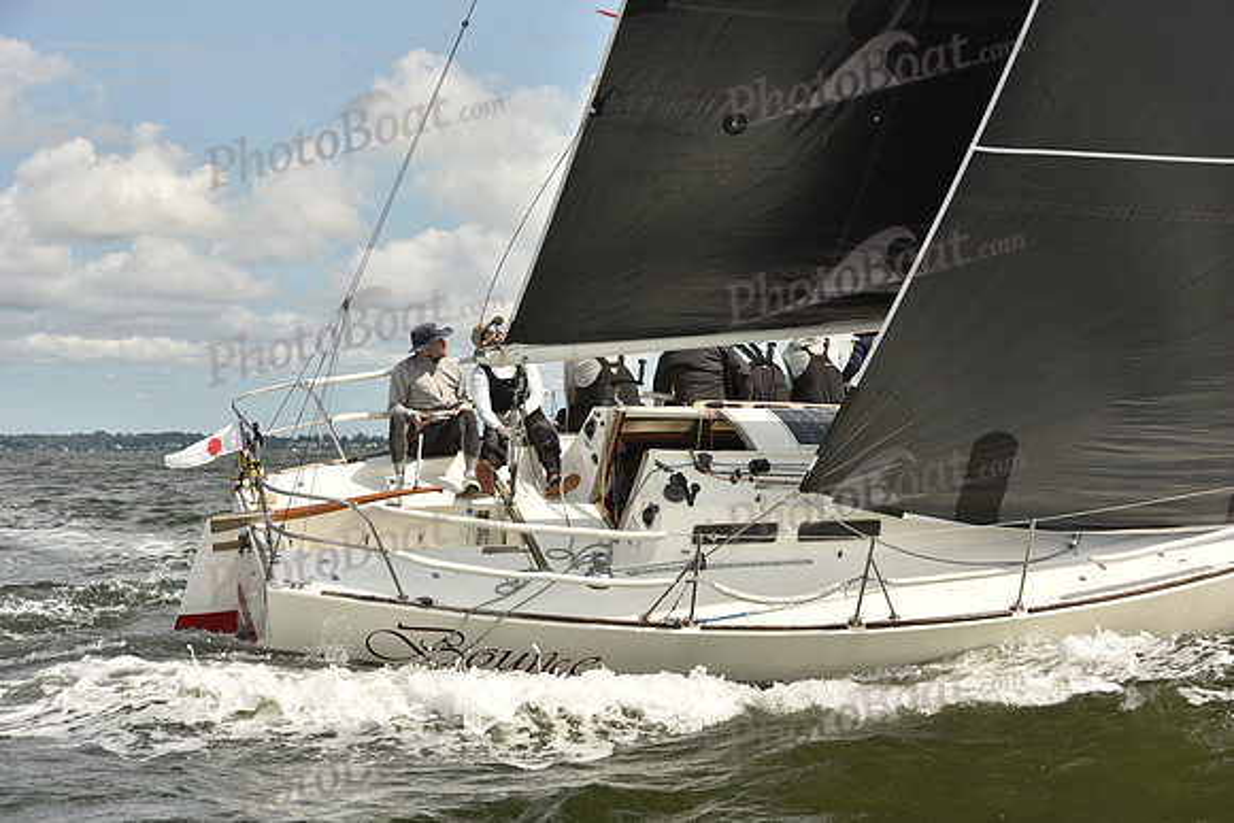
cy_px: 412
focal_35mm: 70
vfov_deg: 19.5
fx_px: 2400
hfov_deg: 28.8
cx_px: 617
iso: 250
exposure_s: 1/800
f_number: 9
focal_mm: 70
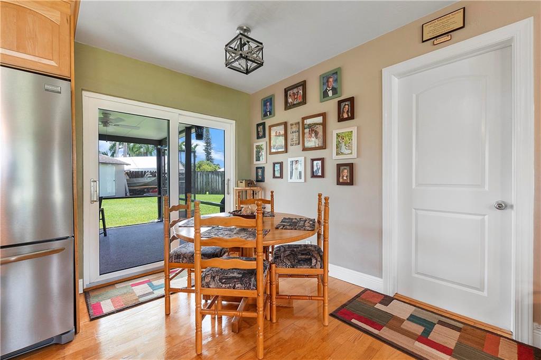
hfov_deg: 100.4
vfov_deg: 77.2
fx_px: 225
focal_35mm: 15
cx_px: 270
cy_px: 180
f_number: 8
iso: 250
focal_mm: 10
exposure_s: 1/100
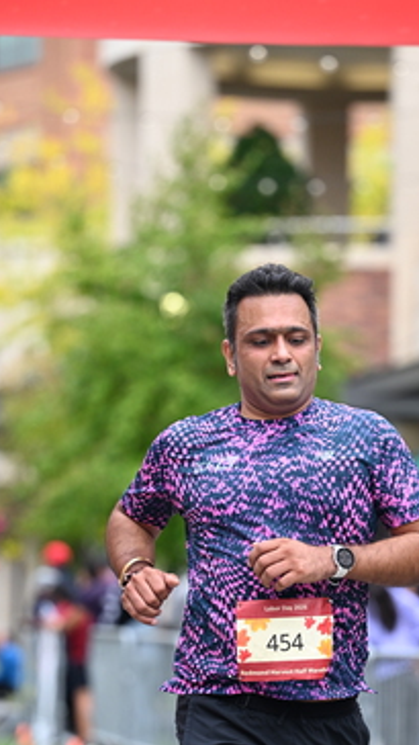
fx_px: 4065
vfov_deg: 10.5
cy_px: 442
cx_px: 252
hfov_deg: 5.9
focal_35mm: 206
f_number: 2.8
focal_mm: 130
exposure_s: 1/1600
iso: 640
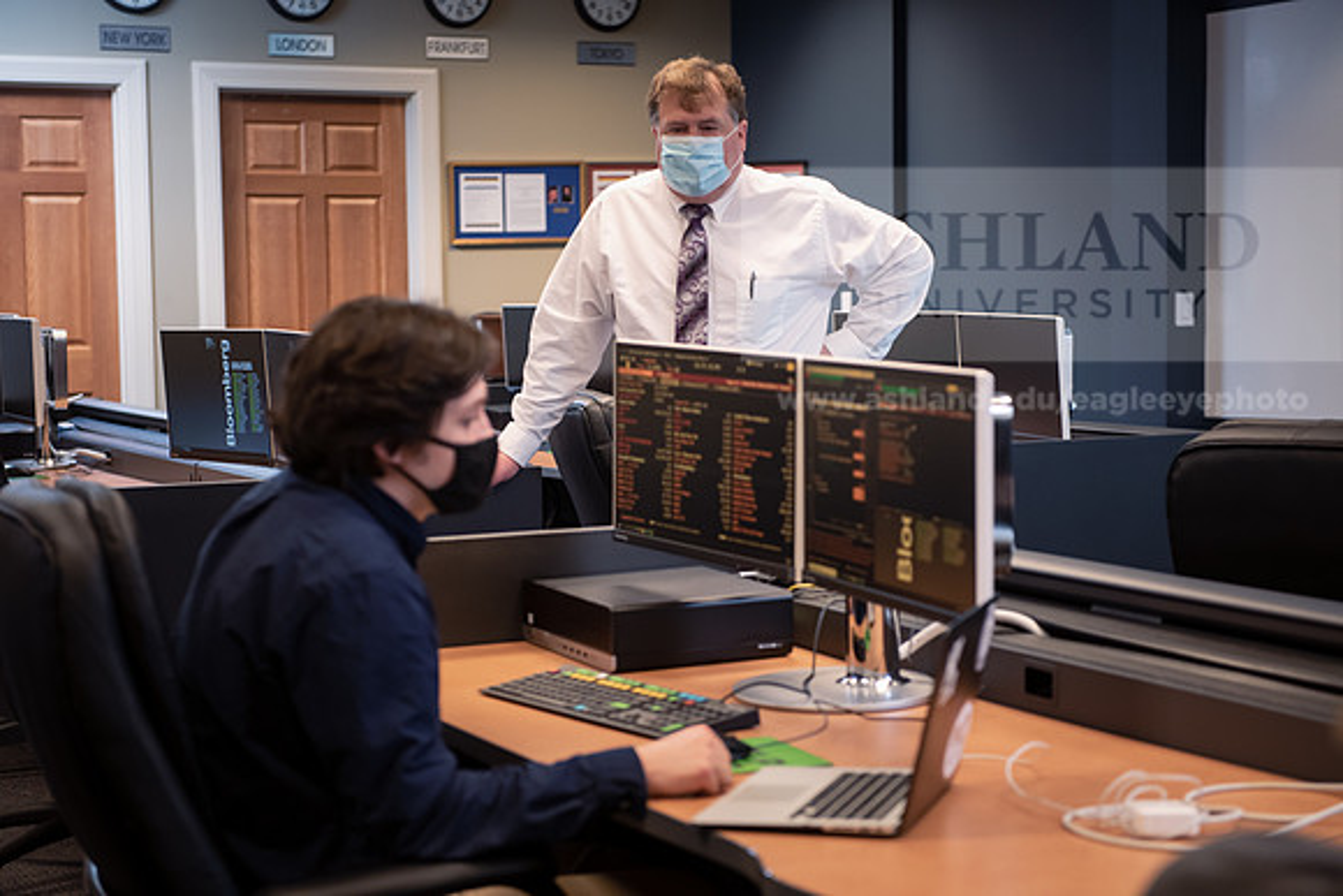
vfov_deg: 19.5
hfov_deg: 28.8
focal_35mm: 70
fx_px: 2612
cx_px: 672
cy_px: 448
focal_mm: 70
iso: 1250
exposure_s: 1/125
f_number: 3.5
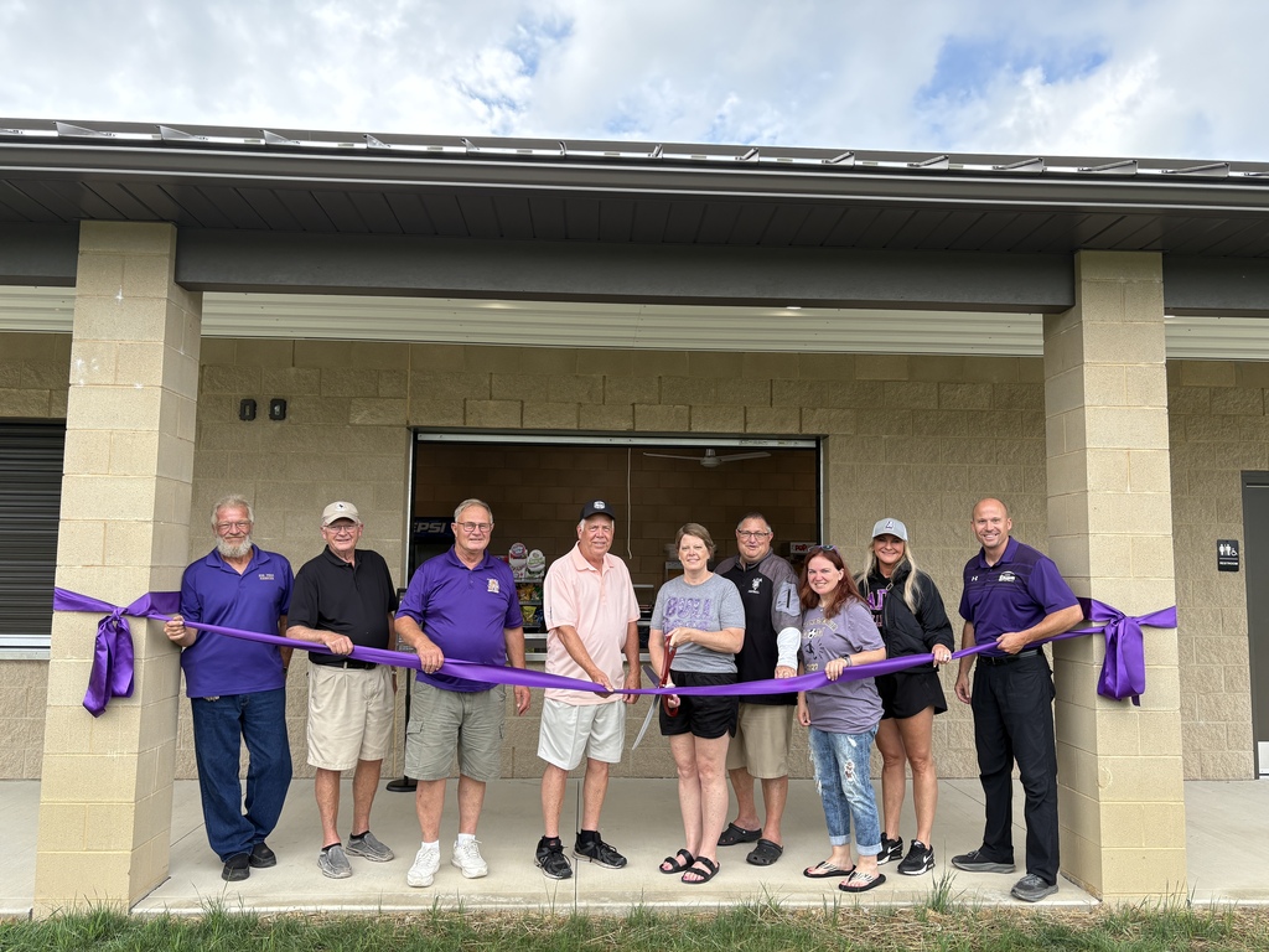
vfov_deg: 53.1
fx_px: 953
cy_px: 476
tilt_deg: +5.4
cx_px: 634
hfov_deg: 67.3
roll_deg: +0.0
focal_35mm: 26
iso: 64
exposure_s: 1/623
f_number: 1.6
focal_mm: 5.96
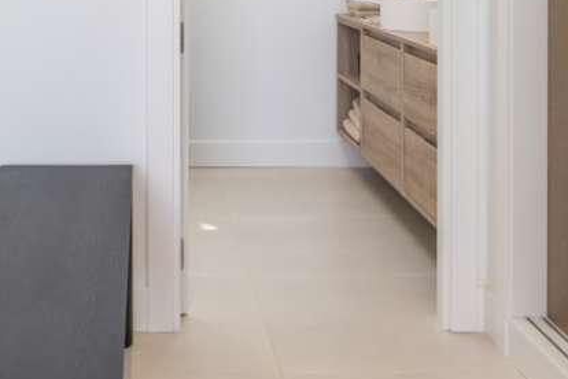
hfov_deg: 32.5
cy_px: -100
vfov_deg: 20.8
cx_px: 106
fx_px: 944
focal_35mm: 60
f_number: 13
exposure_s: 1/6
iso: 320
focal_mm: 11
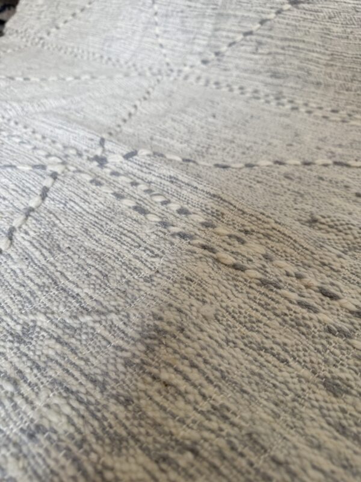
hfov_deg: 56.8
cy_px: 241
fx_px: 334
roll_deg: -2.7
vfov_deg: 71.6
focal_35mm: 24
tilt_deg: -36.5
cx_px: 180
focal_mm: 6.76
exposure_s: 1/401
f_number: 1.78
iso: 80
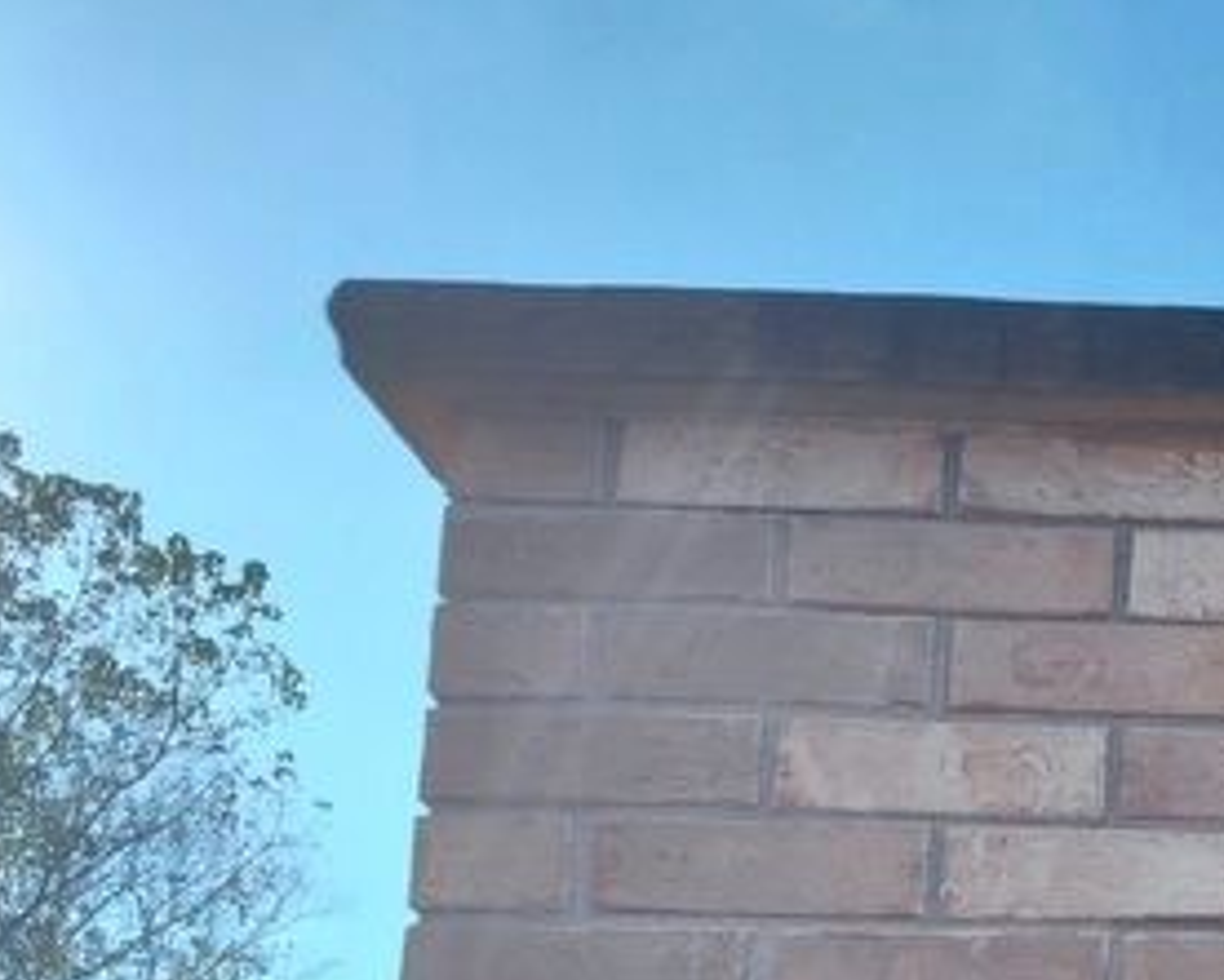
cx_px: 1610
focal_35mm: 65
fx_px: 2356
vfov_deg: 21.6
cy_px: 1215
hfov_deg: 25.0
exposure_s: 1/1226
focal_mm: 5.56
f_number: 1.8
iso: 100
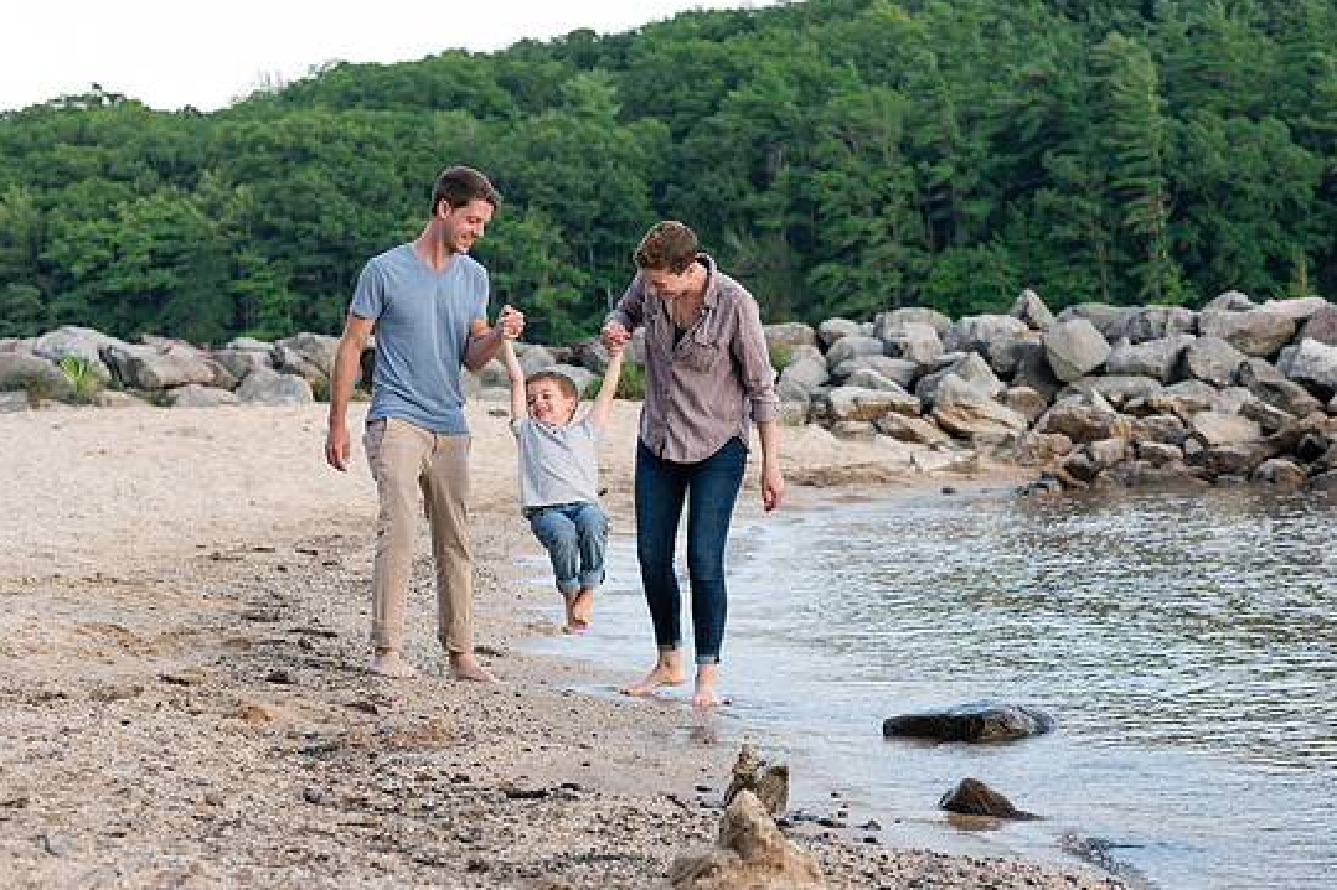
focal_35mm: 94
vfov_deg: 14.5
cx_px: 717
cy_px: 462
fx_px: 3490
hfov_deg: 21.7
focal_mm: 85
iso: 500
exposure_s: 1/320
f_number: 5.6
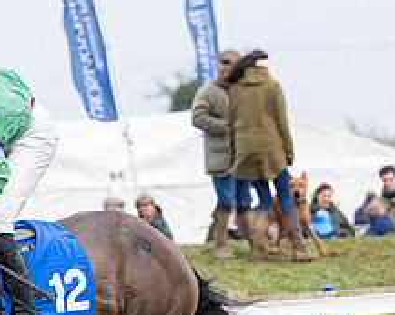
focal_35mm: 571
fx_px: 6666
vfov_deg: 2.7
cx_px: -6
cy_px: 286
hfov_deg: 3.4
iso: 800
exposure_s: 1/1600
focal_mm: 130
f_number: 4
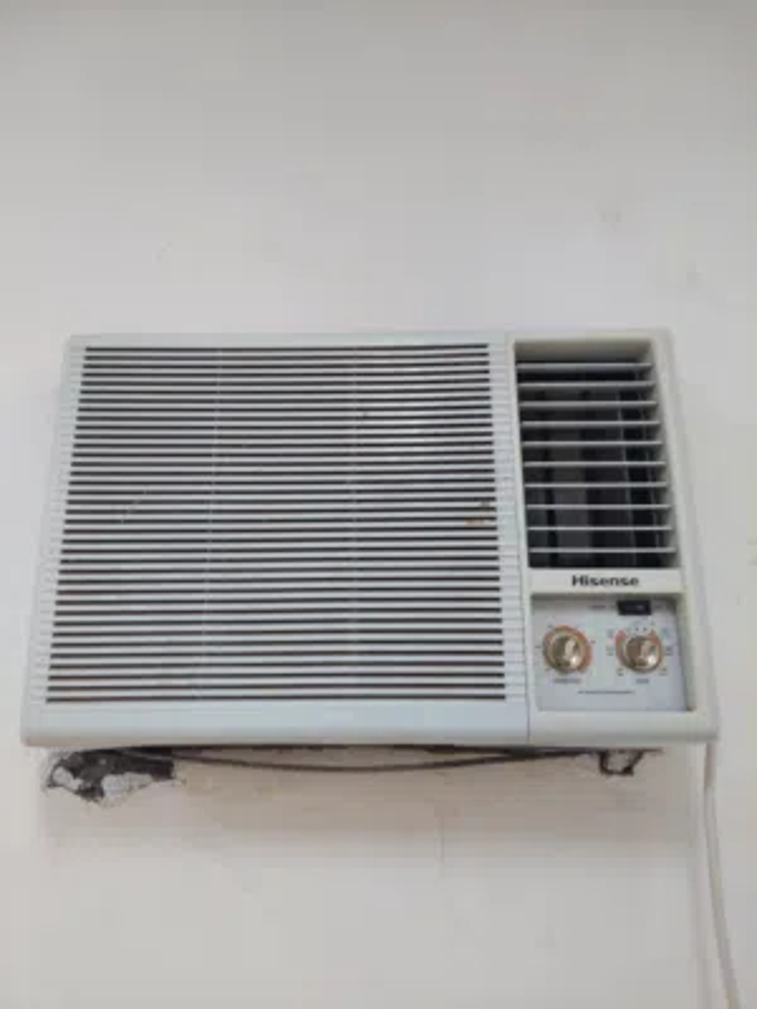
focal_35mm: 24
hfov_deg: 56.8
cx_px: 378
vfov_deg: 71.6
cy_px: 504
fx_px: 700
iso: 200
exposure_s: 1/50
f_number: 1.8
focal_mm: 5.23
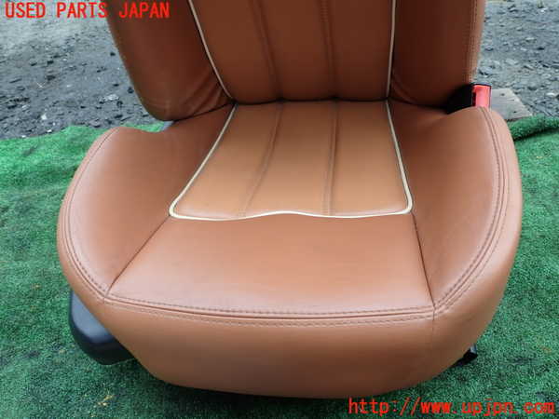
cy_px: 210
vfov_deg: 46.8
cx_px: 280
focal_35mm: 30
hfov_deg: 60.0
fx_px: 484
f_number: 3.2
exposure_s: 1/160
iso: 100
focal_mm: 5.4
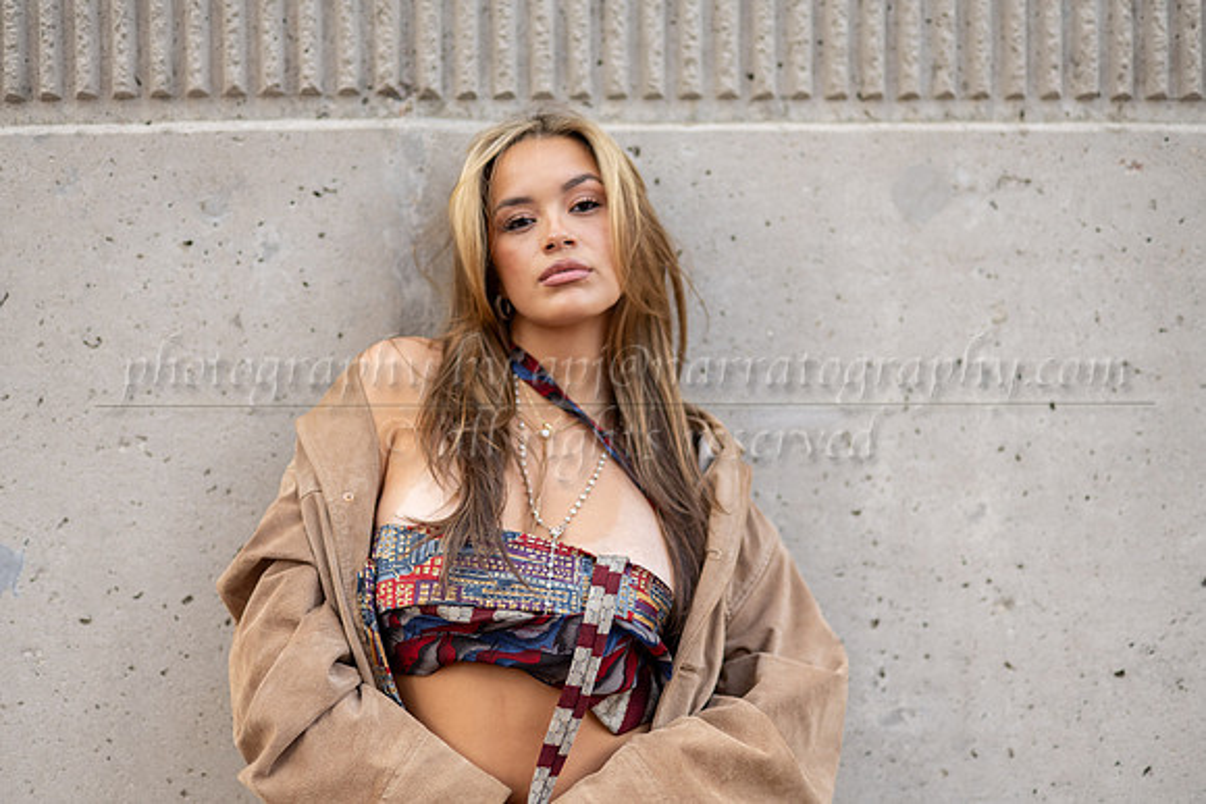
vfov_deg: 16.1
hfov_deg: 23.9
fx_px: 2848
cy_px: 402
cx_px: 603
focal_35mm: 85
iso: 400
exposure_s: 1/2500
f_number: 1.8
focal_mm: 85
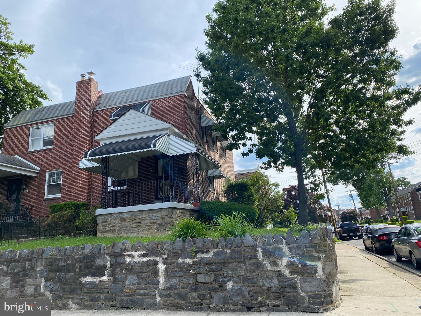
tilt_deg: +14.0
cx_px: 210
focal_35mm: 26
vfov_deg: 53.1
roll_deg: +3.6
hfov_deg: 67.3
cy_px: 158
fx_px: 316
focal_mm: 4.25
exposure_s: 1/1565
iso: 32
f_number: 1.8
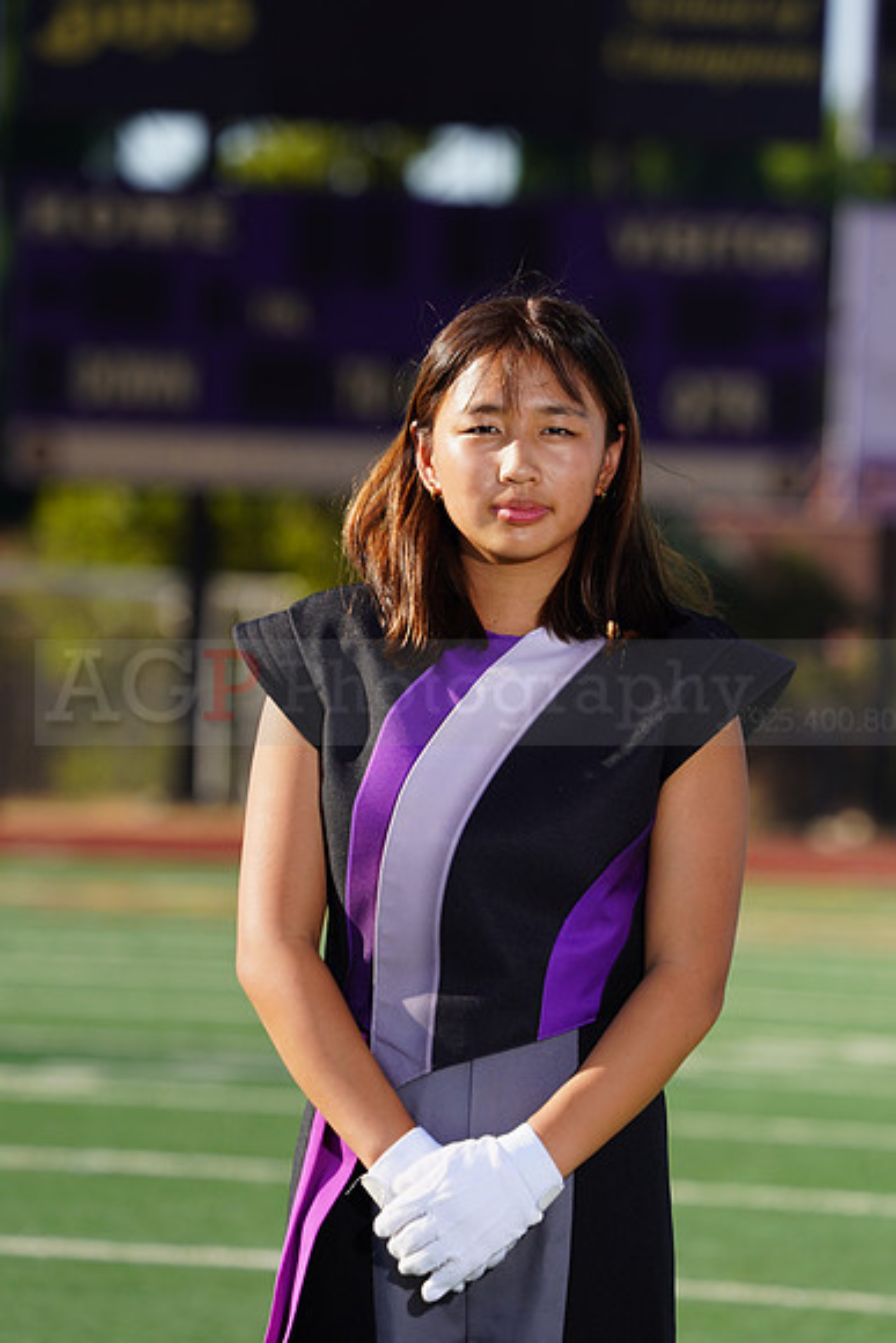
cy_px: 672
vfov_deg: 6.4
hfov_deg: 4.3
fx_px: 11976
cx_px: 448
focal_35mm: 321
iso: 100
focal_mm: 321
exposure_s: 1/250
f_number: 9
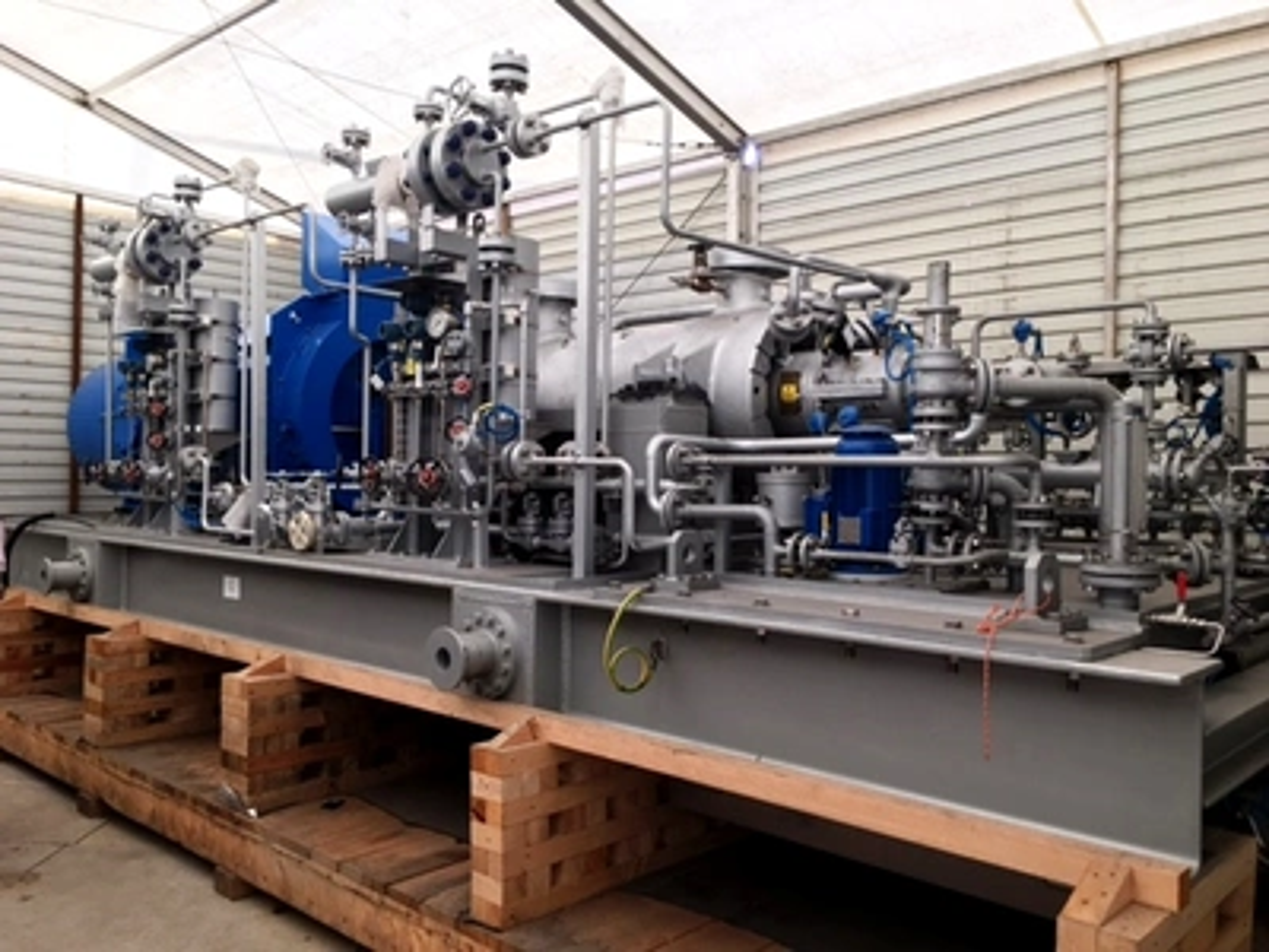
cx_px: 634
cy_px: 476
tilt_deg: +0.6
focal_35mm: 29
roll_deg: -1.2
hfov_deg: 61.7
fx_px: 1063
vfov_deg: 48.2
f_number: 2.2
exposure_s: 1/50
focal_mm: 4.15
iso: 32
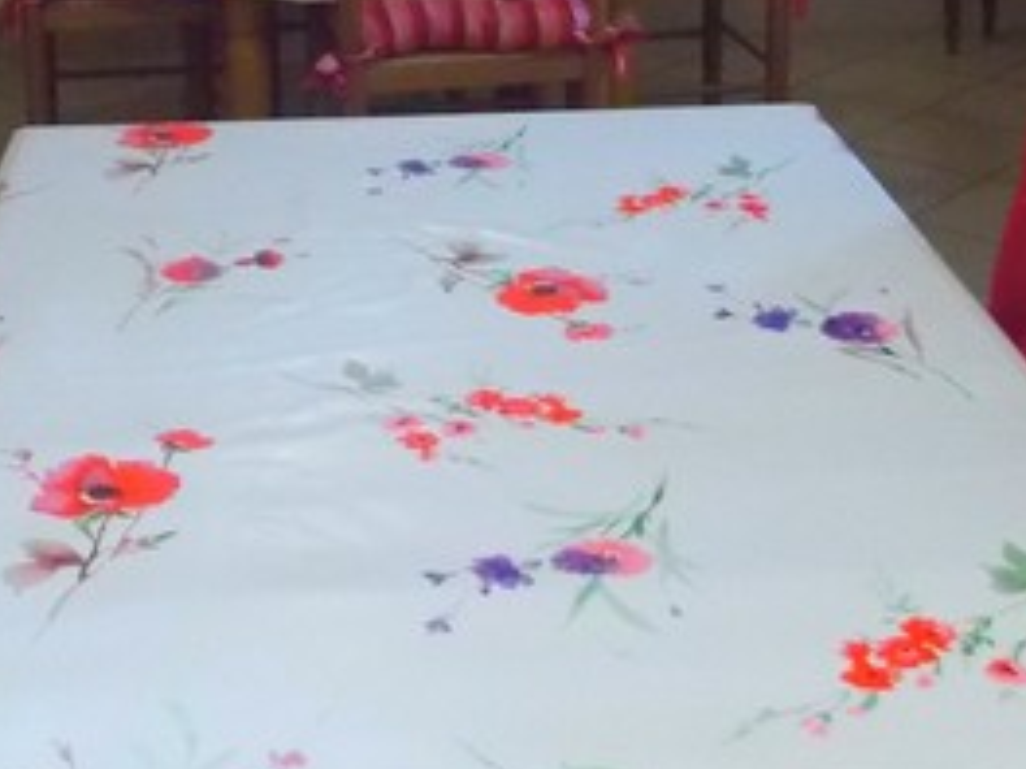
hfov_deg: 27.5
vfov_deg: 20.0
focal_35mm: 70
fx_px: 2074
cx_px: 285
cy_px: -98
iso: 400
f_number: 3.1
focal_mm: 4
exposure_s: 1/30
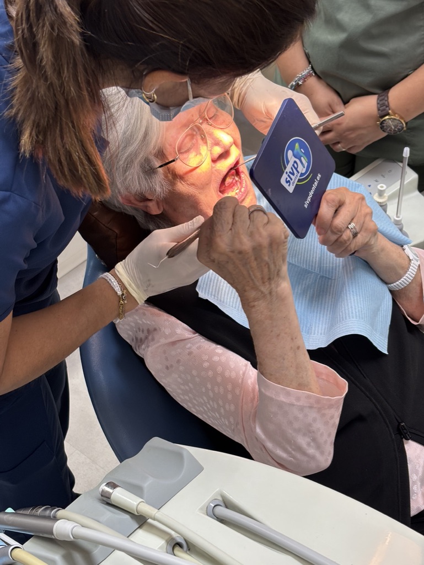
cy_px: 282
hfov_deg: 28.1
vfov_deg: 36.8
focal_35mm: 52
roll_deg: +1.4
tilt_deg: -42.7
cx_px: 212
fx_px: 849
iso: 50
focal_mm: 5.96
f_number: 1.6
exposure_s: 1/50
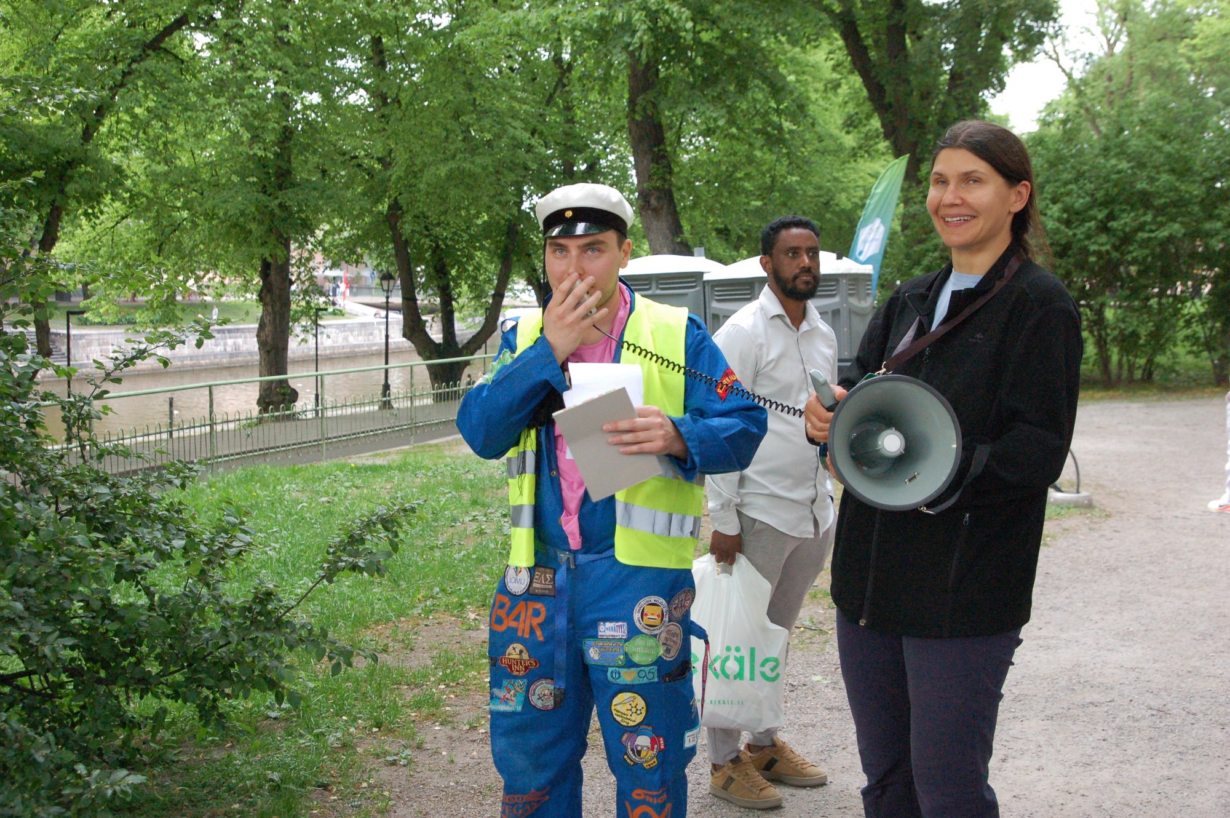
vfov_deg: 33.0
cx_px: 615
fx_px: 1383
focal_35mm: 40
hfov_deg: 48.0
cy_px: 409
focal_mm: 27
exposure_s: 1/125
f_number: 7.1
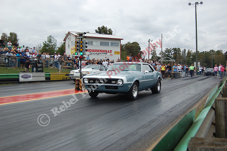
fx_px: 265
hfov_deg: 46.4
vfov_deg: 31.9
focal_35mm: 42
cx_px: 114
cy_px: 76
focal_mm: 28
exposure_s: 1/1000
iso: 220
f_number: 4.2
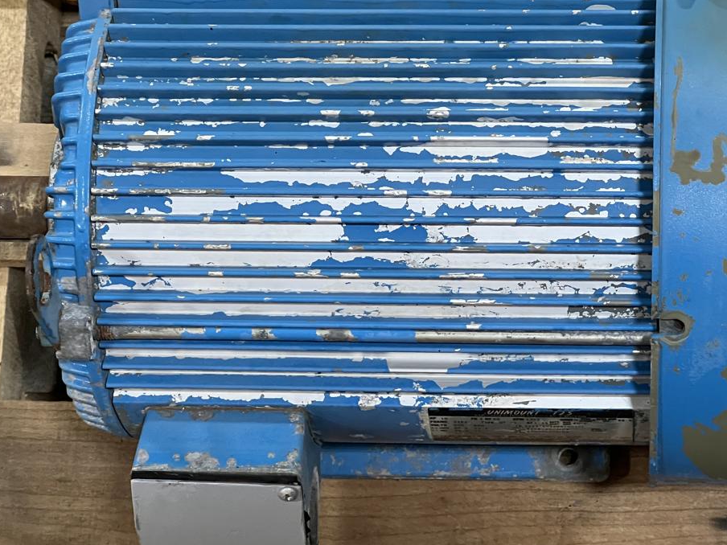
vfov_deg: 13.6
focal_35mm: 109
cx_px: 483
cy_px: 268
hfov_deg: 18.0
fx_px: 2289
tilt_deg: -76.6
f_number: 2.8
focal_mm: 9
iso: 320
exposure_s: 1/60
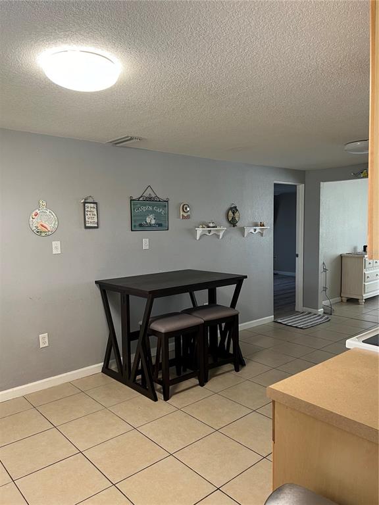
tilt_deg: -7.9
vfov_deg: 67.3
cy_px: 252
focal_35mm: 26
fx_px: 380
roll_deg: -0.8
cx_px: 190
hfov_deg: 53.1
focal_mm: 5.7
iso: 100
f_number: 1.5
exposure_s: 1/60
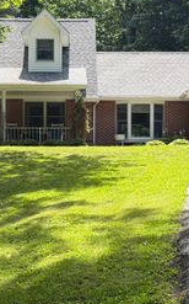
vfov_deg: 20.2
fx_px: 850
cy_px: 174
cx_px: 77
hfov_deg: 12.7
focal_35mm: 103
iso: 64
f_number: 1.78
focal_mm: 6.76
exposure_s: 1/1285
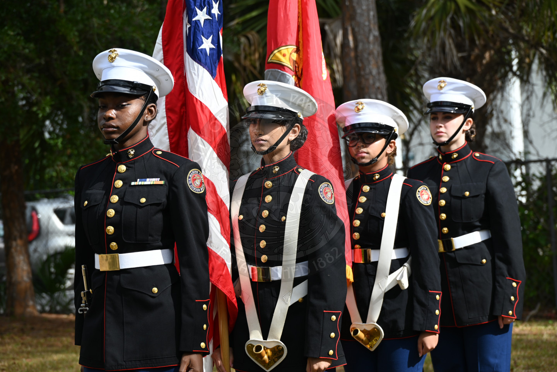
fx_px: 1624
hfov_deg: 19.5
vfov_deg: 13.0
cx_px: 278
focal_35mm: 105
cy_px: 186
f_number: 6.3
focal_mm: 105
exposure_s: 1/250
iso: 100
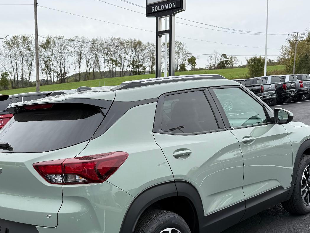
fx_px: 394
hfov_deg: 42.7
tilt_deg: -9.8
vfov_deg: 32.5
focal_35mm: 44
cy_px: 162
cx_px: 118
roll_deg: +0.9
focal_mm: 6.76
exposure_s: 1/1770
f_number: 1.78
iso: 80
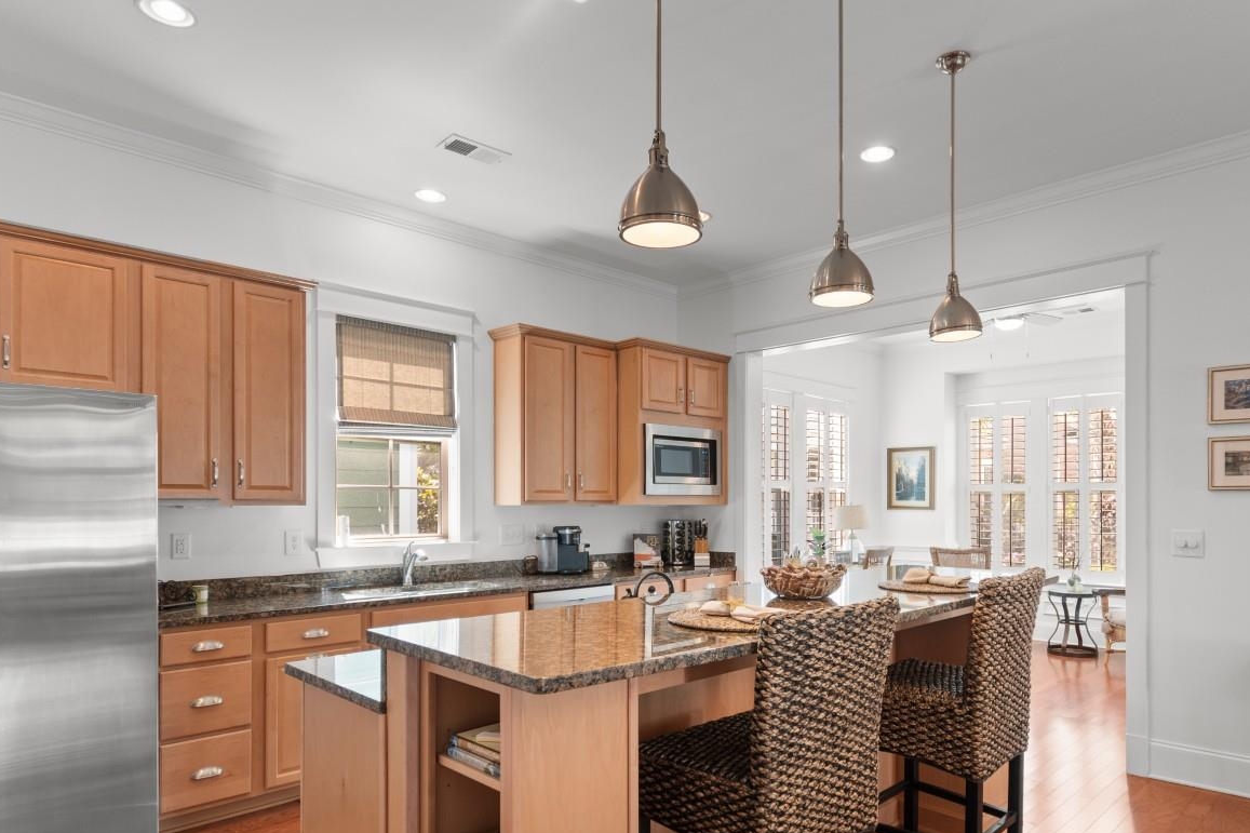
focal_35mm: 21
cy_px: 497
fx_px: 729
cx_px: 713
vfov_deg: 59.0
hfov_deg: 80.7
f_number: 4.5
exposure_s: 1/3
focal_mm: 10
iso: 100
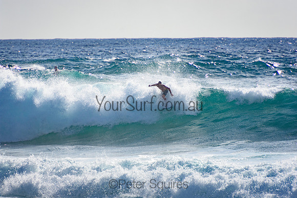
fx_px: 4951
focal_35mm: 600
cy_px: 99
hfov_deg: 3.4
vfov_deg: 2.3
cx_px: 148
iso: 220
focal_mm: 400
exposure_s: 1/2000
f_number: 5.6
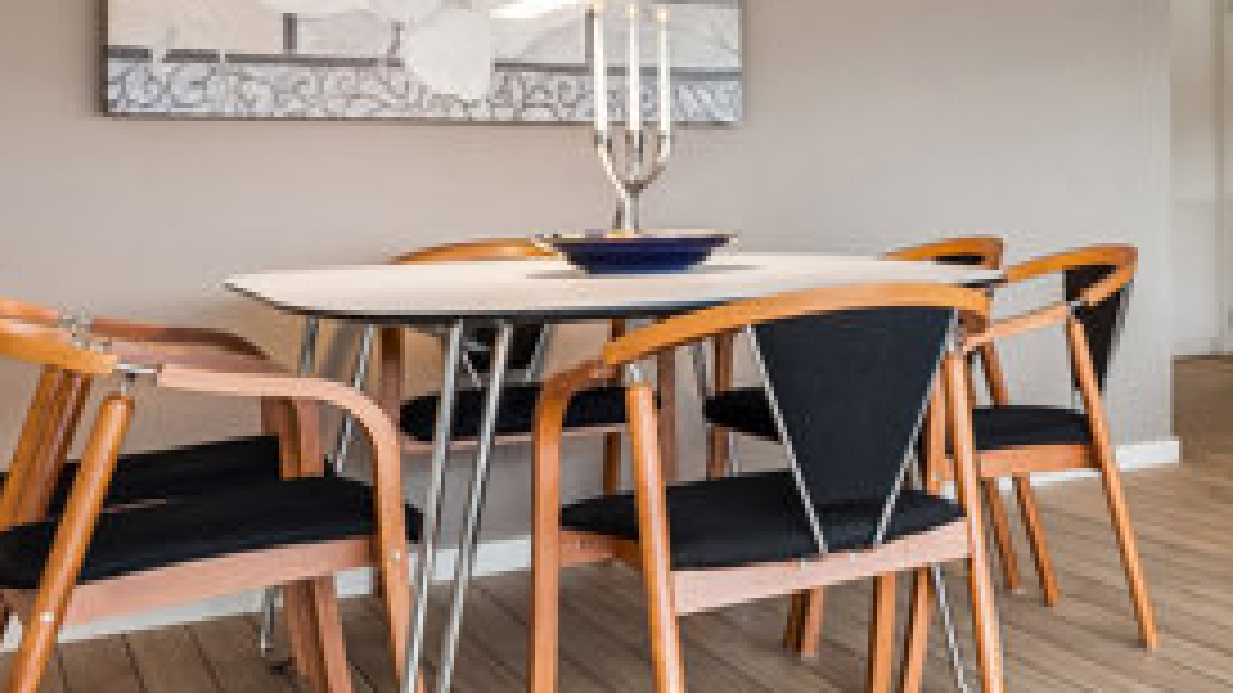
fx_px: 1602
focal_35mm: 49
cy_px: 205
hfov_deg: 32.5
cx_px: 1570
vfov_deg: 24.2
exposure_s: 1/10
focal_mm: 16
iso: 250
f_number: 10
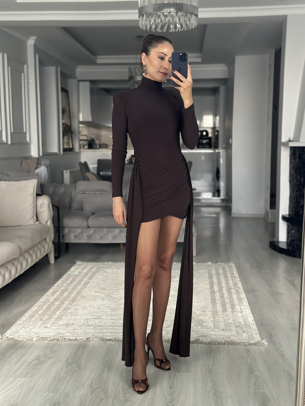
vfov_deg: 39.7
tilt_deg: -22.4
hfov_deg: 30.3
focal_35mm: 48
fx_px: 564
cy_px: 203
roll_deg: +0.3
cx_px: 152
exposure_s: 1/60
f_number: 1.78
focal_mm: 6.86
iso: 200
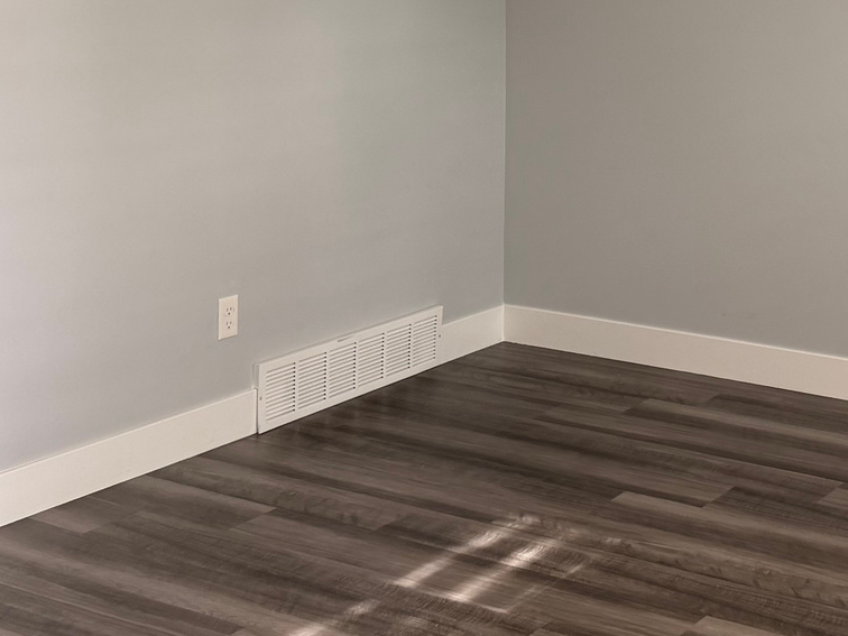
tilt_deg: -5.1
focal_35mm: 65
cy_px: 77
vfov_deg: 22.1
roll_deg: -1.0
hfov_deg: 28.8
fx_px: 1592
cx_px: 737
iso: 200
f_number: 1.78
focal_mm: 6.76
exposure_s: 1/119
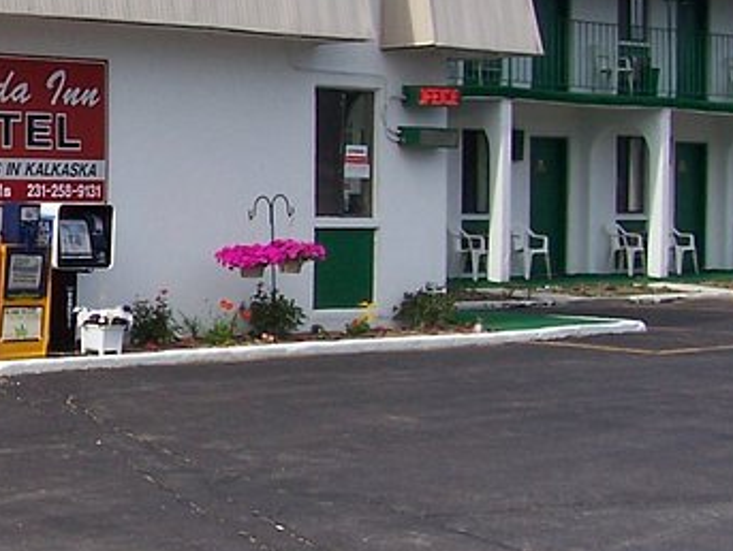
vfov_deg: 15.0
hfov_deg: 18.3
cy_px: 278
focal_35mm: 99
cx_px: -254
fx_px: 2099
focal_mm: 5.6
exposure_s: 1/350
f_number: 5.6
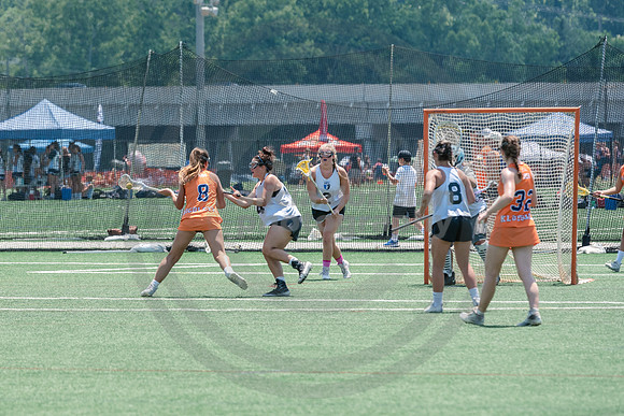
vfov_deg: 3.8
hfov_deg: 5.7
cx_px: 66
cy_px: 220
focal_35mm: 362
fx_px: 6278
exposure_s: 1/1600
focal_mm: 200
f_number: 5
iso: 400
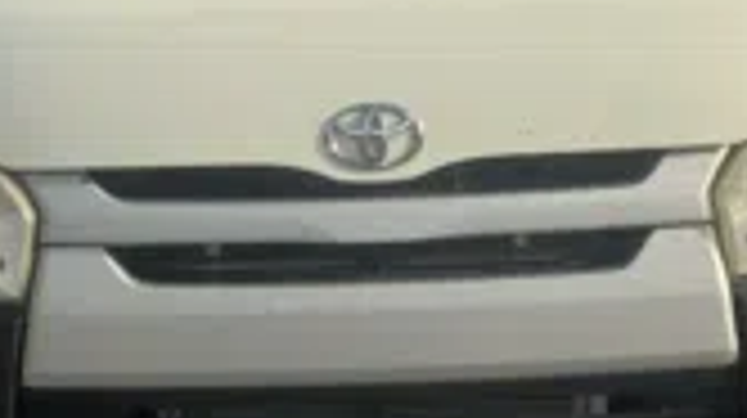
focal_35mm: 126
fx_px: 2493
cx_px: 328
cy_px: 63
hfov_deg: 17.0
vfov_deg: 9.6
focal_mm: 6.76
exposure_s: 1/4310
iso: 64
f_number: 1.78
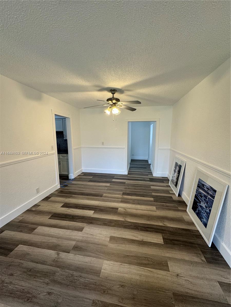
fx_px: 125
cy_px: 154
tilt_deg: -8.9
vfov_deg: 102.1
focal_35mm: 14
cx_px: 116
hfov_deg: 85.7
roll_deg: -0.3
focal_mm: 2.22
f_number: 2.2
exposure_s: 1/120
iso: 160
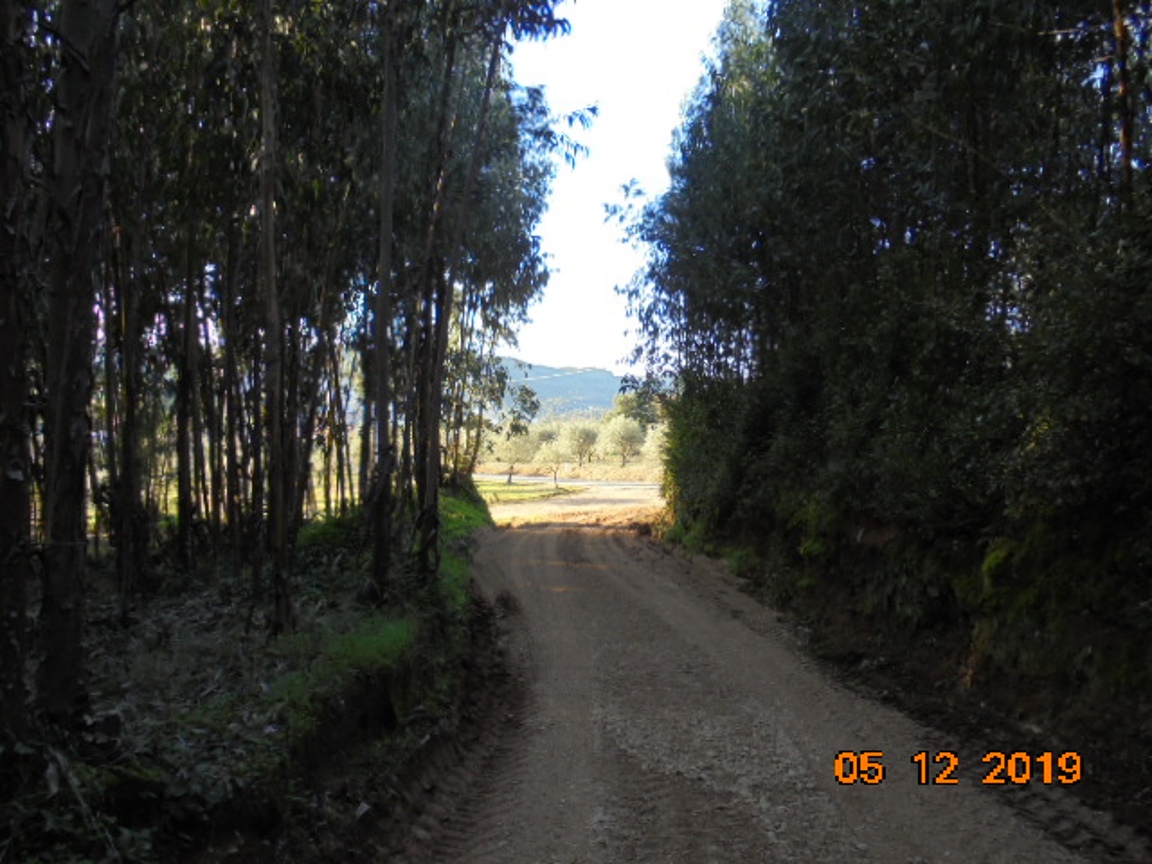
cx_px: 576
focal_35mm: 29
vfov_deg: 48.2
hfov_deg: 61.7
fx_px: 965
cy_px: 432
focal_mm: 5.3
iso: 100
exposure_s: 1/80
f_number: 3.7
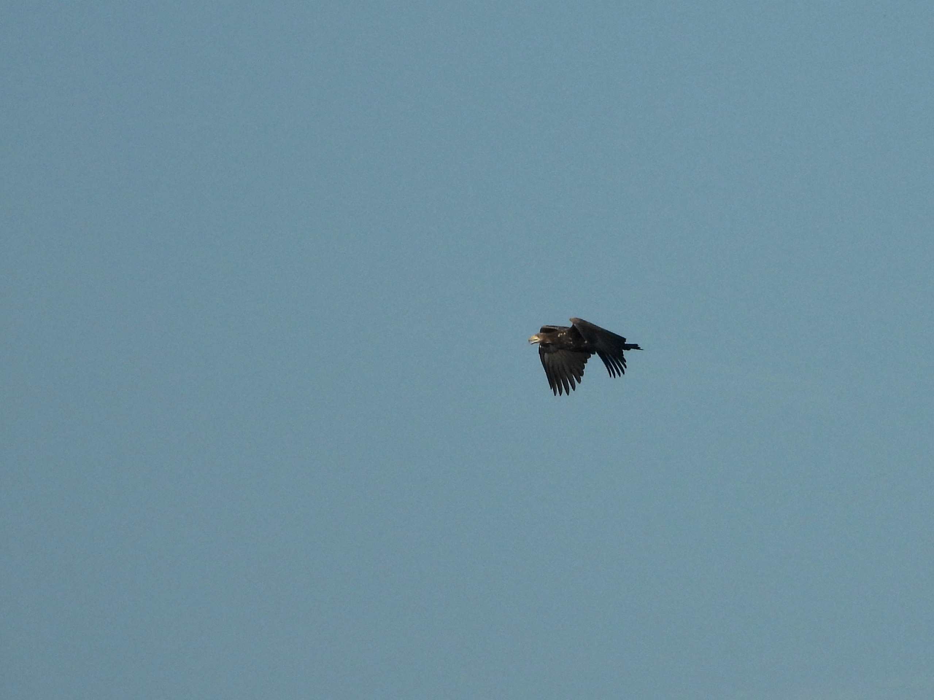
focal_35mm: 800
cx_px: 467
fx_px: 21585
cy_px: 350
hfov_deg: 2.5
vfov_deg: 1.9
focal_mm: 144
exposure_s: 1/1250
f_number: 5.6
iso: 100
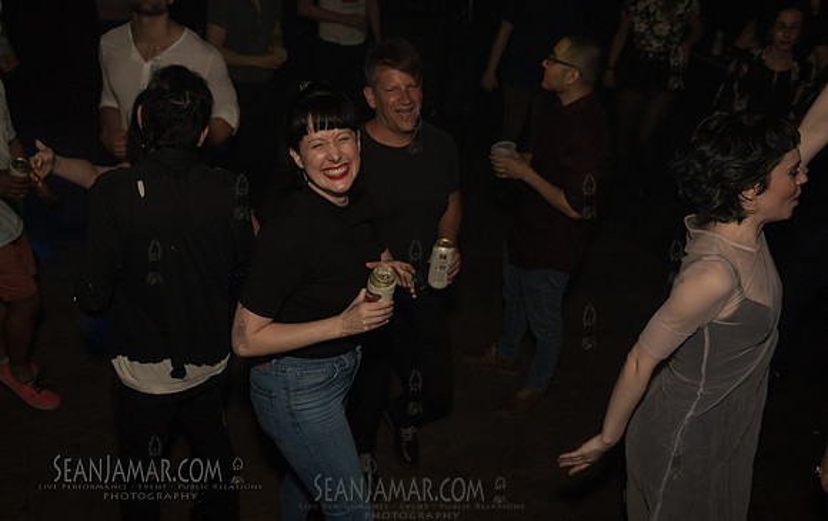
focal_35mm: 36
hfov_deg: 53.5
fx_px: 819
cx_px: 367
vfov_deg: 35.2
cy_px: 307
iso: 2000
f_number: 3.5
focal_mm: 32
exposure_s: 1/250
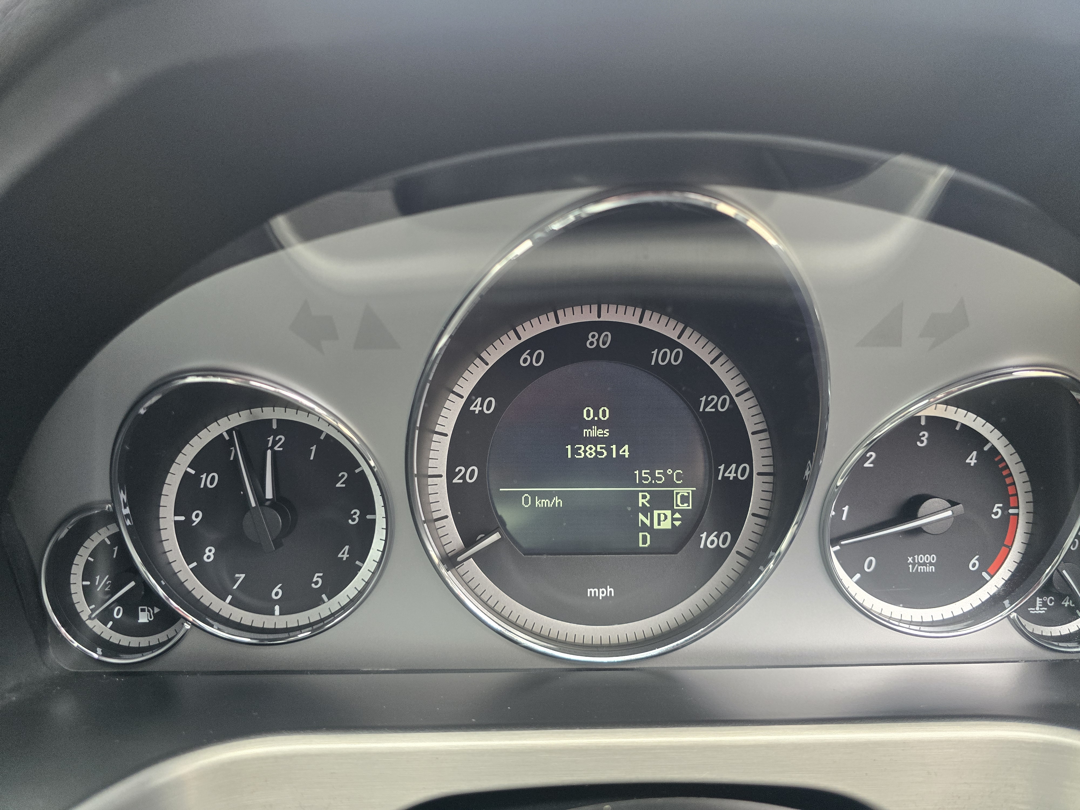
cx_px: 540
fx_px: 718
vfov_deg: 58.9
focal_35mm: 23
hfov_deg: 73.9
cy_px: 405
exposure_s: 1/120
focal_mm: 6.3
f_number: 1.7
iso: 160
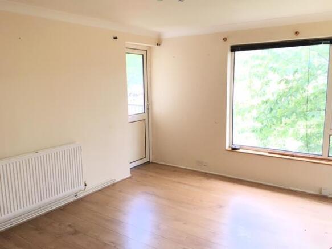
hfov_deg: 61.7
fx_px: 278
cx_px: 166
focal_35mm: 29
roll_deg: +0.9
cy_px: 124
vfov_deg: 48.2
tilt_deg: -9.2
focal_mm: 4.15
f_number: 2.2
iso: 32
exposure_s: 1/33
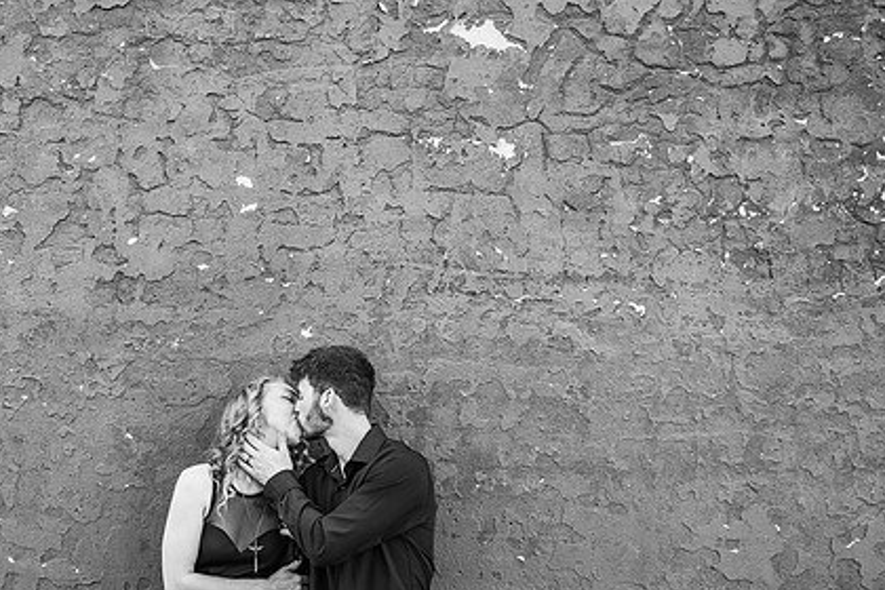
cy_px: 347
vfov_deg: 37.7
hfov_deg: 54.1
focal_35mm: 35
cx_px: 356
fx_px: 860
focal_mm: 24
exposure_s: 1/640
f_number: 2.8
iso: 250
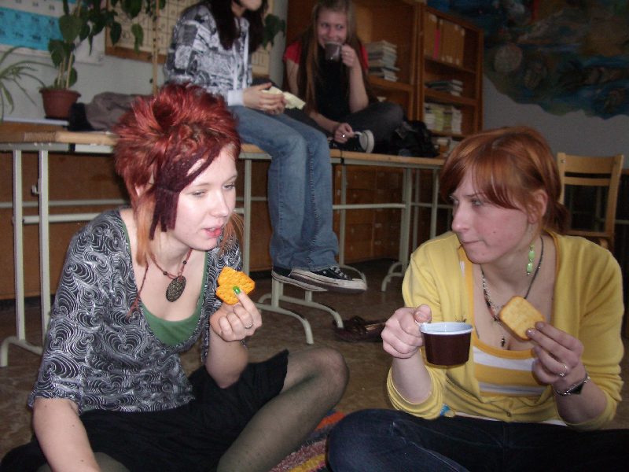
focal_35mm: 35
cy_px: 236
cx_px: 314
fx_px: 636
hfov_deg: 52.6
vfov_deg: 40.7
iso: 200
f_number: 2.6
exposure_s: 1/60
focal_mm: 5.8
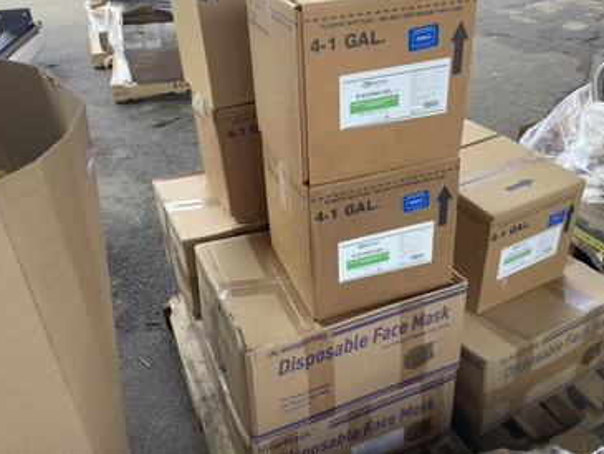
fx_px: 593
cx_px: 311
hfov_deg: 53.9
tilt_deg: -31.0
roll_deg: +3.8
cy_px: 207
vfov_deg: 41.8
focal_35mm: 34
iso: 25
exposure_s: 1/100
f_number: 2.4
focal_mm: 3.3
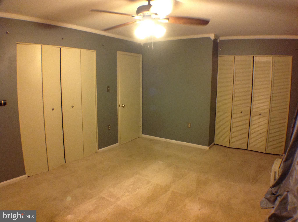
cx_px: 149
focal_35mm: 35
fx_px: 301
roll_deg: -0.6
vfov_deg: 40.6
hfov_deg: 52.7
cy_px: 111
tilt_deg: -10.6
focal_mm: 4.28
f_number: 2.4
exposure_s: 1/15
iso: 250
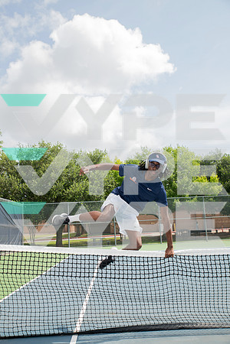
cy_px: 172
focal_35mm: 35
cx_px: 115
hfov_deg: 37.9
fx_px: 335
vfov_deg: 54.4
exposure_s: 1/320
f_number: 5.6
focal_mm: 35
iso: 100
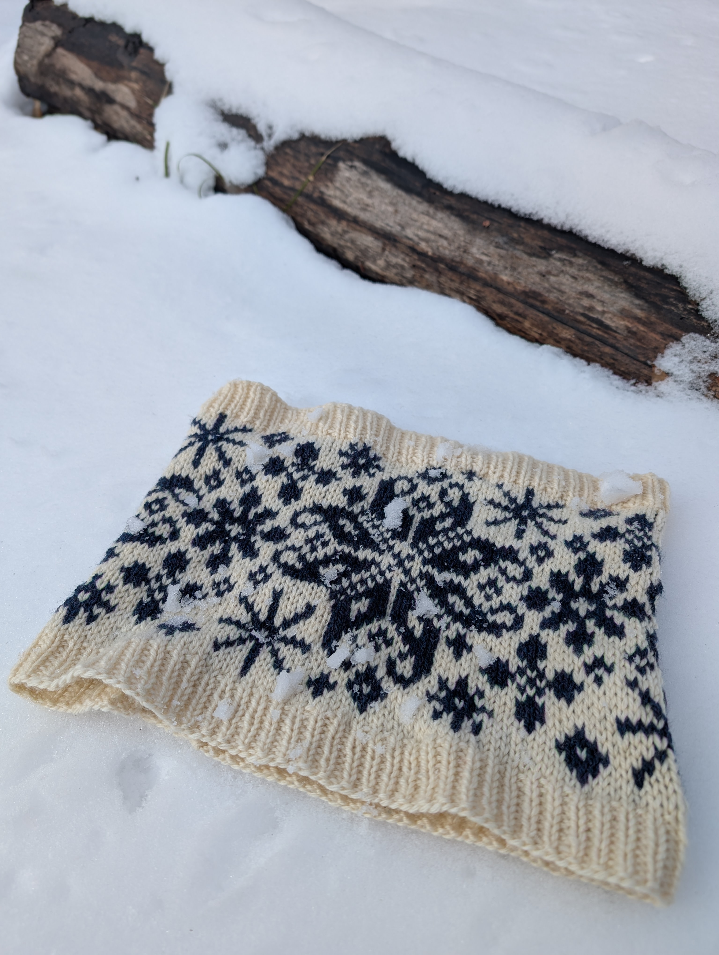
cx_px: 360
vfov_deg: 71.5
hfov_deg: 56.9
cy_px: 478
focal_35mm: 24
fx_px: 663
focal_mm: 6.9
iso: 25
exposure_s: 1/775
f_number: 1.68
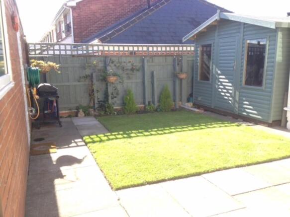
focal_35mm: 33
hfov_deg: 55.4
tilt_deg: -10.0
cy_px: 108
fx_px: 276
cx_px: 145
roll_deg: +1.8
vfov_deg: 42.9
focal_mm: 4.12
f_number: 2.4
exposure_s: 1/221
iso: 50
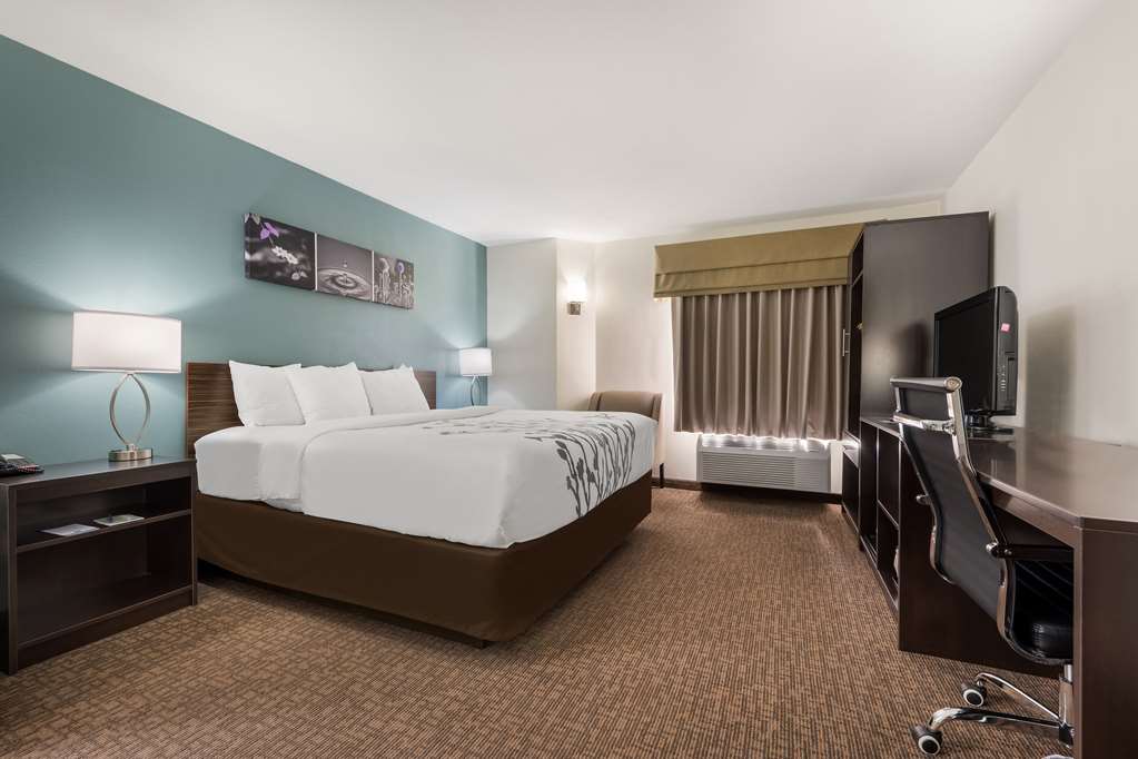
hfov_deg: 98.5
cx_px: 569
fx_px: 490
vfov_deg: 75.5
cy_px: 380
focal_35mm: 16
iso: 200
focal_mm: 15.5
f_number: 8
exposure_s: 2
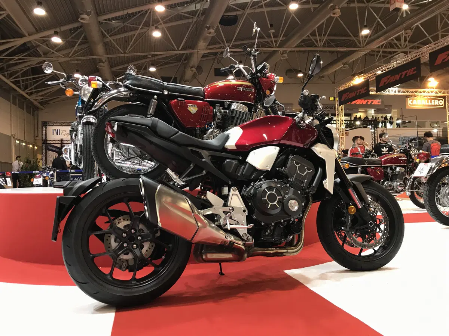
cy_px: 168
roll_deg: +2.3
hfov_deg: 63.4
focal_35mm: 28
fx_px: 363
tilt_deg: +2.5
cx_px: 224
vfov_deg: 49.7
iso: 40
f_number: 1.8
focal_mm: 3.99
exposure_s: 1/20
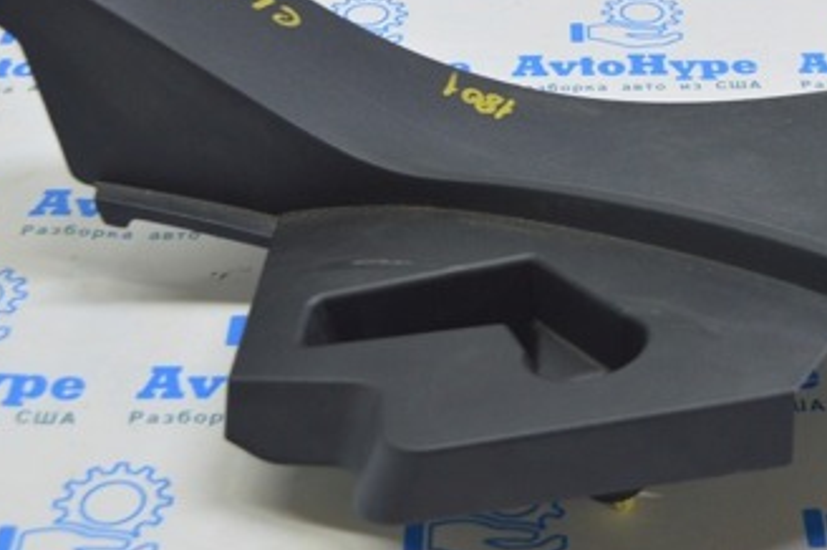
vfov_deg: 15.9
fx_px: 1950
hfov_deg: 23.6
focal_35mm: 85
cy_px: 102
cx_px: 651
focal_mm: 29
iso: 400
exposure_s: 1/25
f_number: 5.6
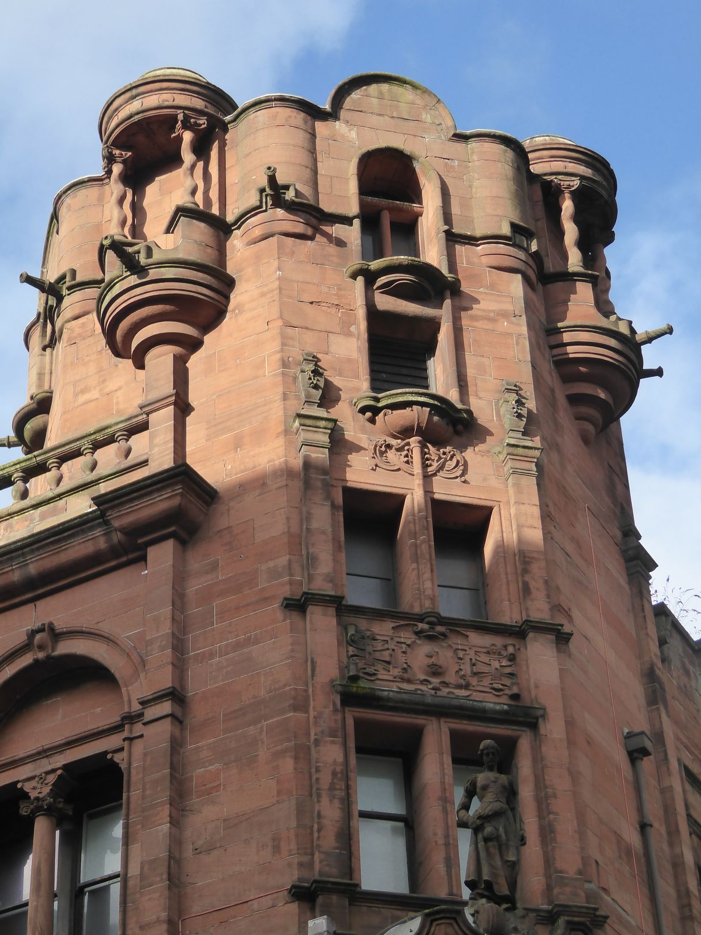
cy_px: 468
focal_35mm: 85
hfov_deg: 17.4
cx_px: 350
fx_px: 2295
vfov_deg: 23.0
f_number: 4.7
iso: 160
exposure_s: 1/250
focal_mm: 14.1
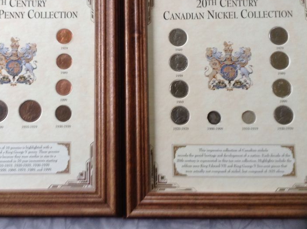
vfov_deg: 30.5
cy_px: 73
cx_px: 117
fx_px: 416
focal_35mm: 47
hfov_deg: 40.2
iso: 40
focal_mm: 3.3
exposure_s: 1/24
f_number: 2.4
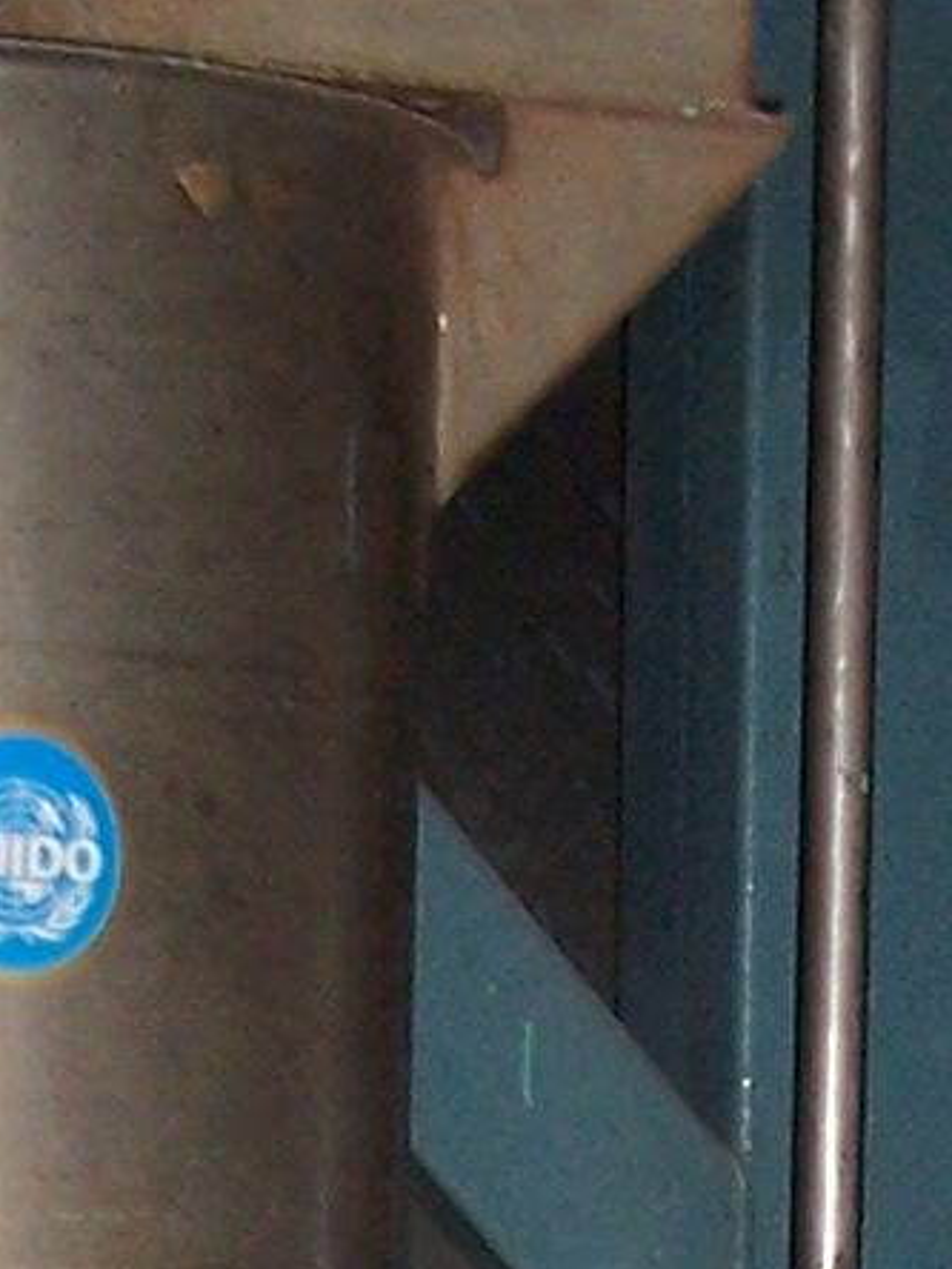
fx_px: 6857
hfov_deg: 7.9
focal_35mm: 187
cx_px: 546
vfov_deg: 9.9
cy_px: 2489
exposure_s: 1/60
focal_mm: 6
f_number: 3
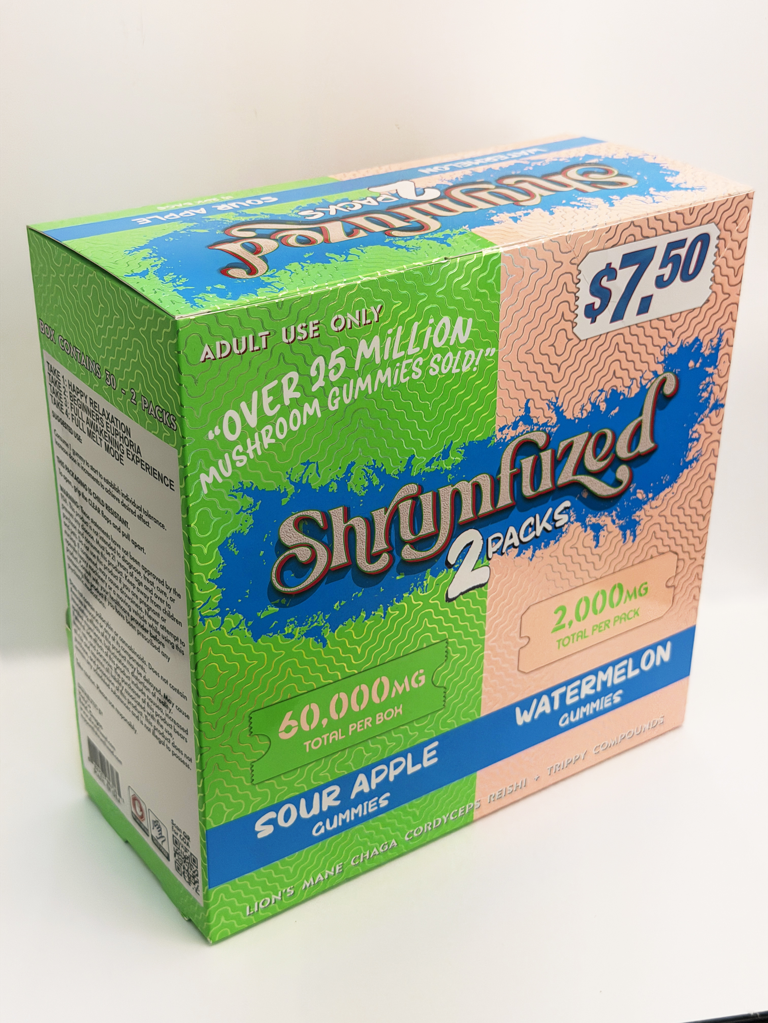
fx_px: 1420
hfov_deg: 30.3
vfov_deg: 39.7
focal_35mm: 48
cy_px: 512
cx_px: 384
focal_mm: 6.76
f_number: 1.78
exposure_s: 1/429
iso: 64
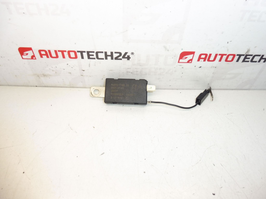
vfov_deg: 56.8
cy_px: 100
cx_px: 133
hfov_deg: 71.6
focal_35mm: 24
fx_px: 184
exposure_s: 1/200
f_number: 3.5
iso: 200
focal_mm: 4.3
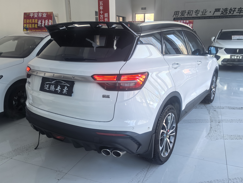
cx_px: 122
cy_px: 92
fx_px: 211
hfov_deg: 60.0
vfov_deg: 46.8
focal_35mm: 30
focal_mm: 5.75
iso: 250
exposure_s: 1/500
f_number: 2
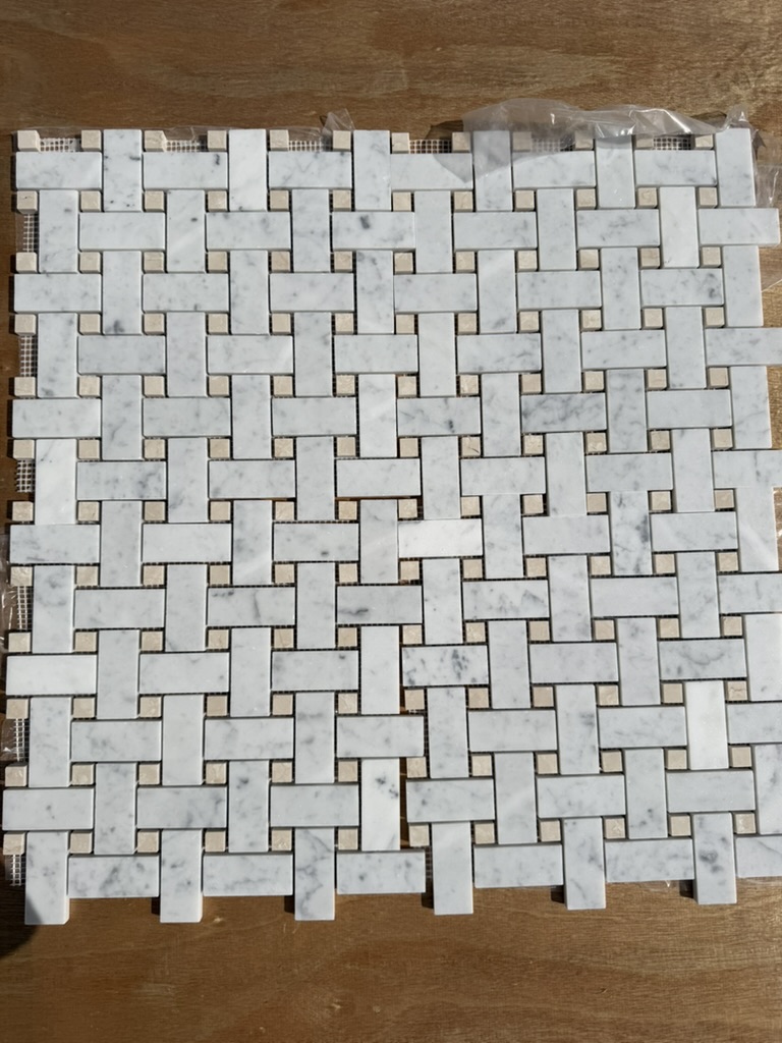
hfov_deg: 56.8
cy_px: 522
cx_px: 391
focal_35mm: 24
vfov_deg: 71.6
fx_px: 723
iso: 100
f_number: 1.78
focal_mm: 6.76
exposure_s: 1/55556
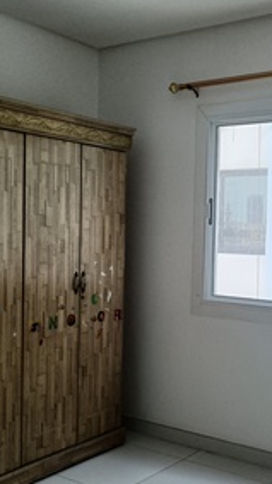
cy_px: 257
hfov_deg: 26.5
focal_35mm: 44
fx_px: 565
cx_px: 222
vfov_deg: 46.4
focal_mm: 4.7
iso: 1085
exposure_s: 1/50
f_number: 1.7
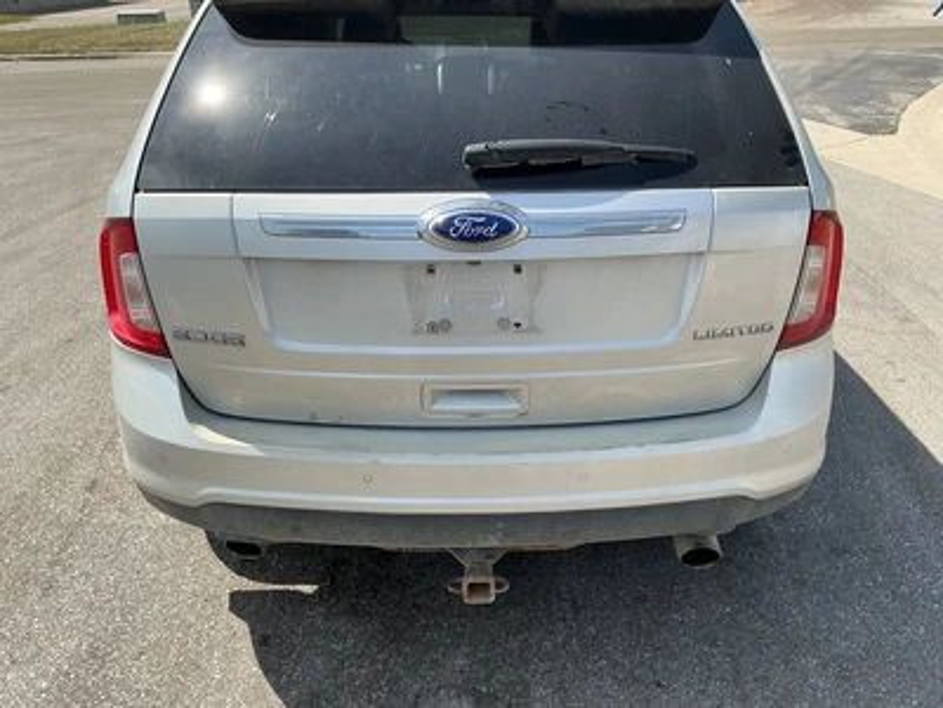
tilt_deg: -25.7
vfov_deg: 49.7
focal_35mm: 28
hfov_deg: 63.4
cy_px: 354
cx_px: 472
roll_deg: +1.0
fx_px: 763
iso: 25
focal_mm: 3
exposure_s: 1/1055
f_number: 1.8
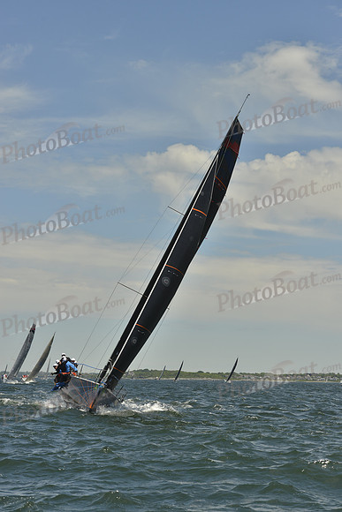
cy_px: 256
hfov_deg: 14.9
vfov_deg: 22.1
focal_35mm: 92
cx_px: 171
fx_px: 1310
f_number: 9
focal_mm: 92
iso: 280
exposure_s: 1/1600
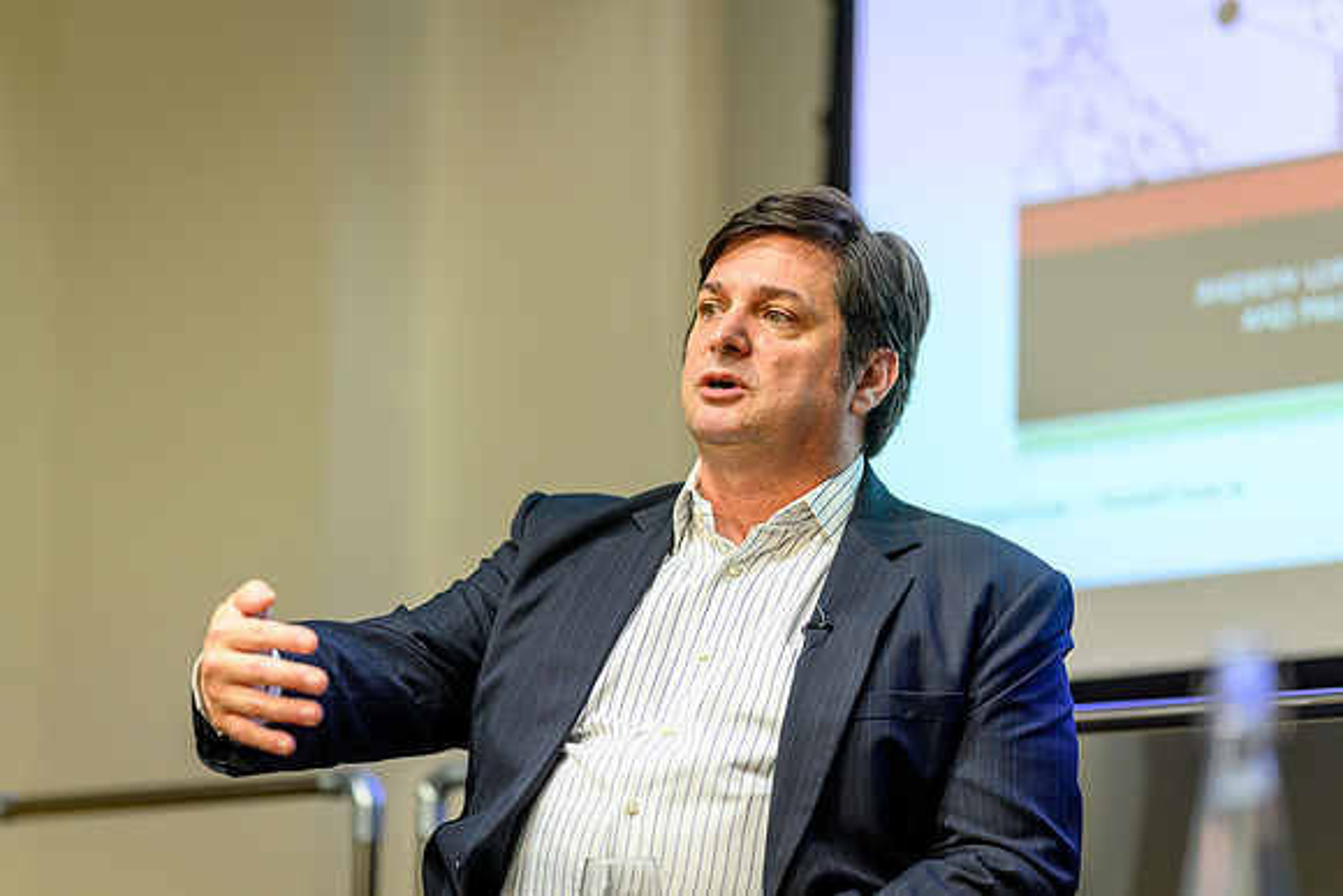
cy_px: 448
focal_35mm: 141
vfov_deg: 9.7
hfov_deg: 14.5
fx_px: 5271
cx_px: 672
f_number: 1.8
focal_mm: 135
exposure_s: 1/200
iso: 160
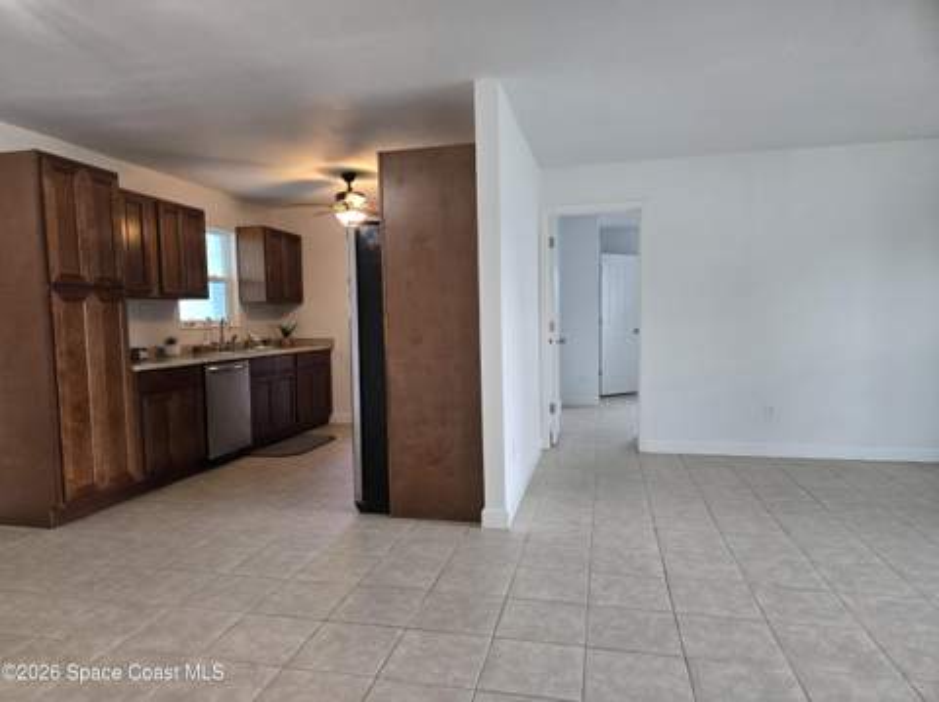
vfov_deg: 58.8
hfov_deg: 74.0
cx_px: 470
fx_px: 623
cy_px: 351
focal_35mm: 23
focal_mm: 5.4
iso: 320
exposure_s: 1/120
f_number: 1.8
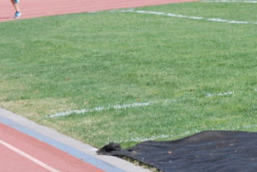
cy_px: 111
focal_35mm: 437
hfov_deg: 4.7
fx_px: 3123
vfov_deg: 3.2
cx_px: -43
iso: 1000
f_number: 10
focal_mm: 86
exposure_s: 1/1600
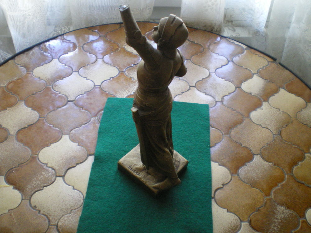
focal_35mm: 38
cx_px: 156
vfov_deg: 37.7
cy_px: 116
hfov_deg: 49.0
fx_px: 341
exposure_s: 1/40
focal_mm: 6.3
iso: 400
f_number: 3.1
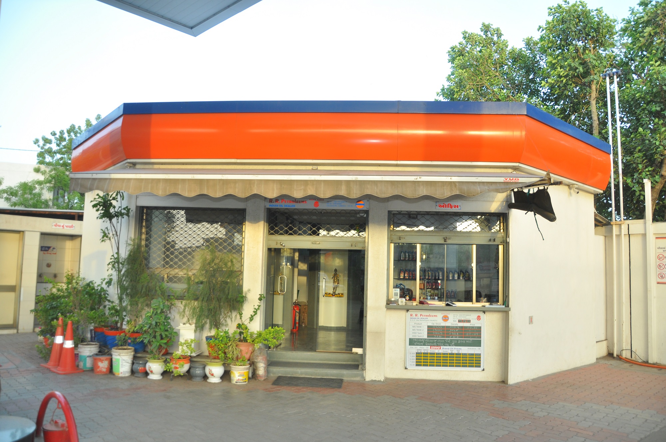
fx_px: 499
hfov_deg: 67.4
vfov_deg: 47.8
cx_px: 333
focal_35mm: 27
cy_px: 221
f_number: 3.5
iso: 320
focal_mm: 18
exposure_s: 1/125
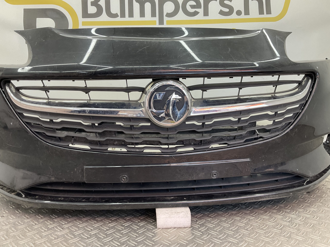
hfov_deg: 61.7
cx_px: 165
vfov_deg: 48.2
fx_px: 276
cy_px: 124
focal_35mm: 29
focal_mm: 3
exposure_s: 1/100
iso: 40
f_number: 1.8
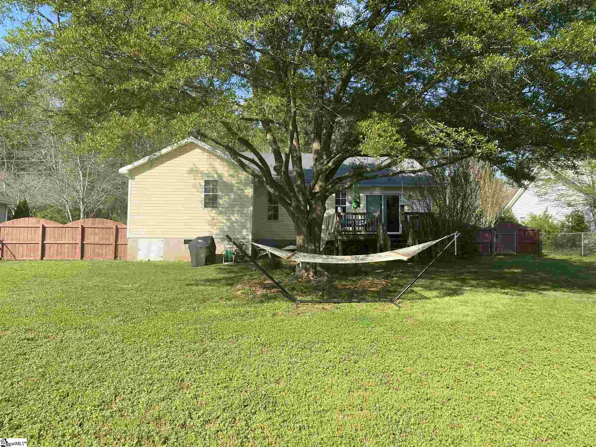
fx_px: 448
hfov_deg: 67.3
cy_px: 224
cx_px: 298
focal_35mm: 26
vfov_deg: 53.1
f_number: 1.8
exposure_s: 1/1316
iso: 32
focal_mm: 4.25
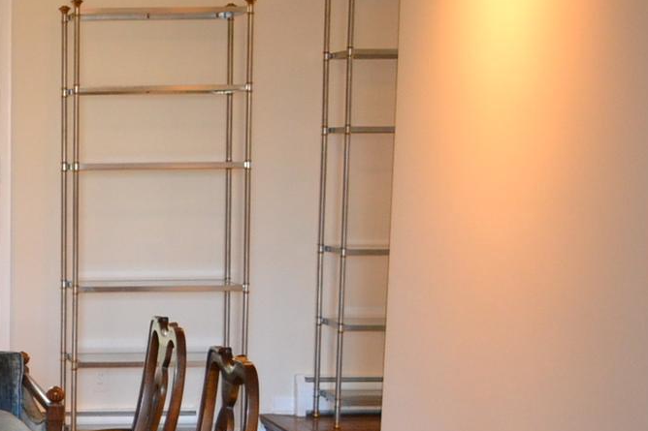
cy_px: 363
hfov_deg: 19.6
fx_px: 1655
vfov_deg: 14.7
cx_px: -285
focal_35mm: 92
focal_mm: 20
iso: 1100
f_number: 3.8
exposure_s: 1/60
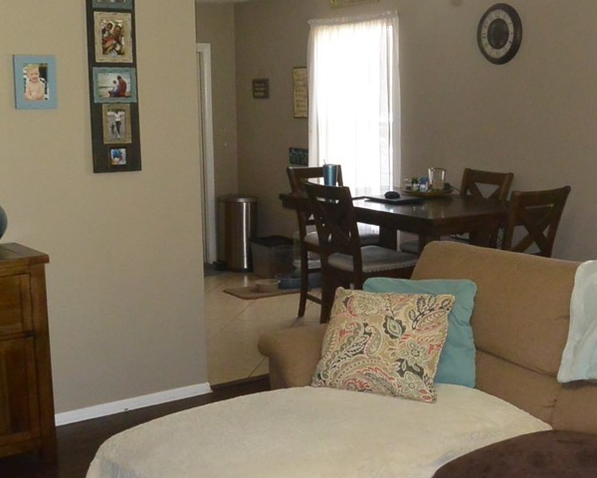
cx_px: 345
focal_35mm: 51
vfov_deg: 29.7
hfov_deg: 36.6
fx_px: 901
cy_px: 231
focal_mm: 11.4
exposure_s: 1/60
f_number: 3.5
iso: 1250
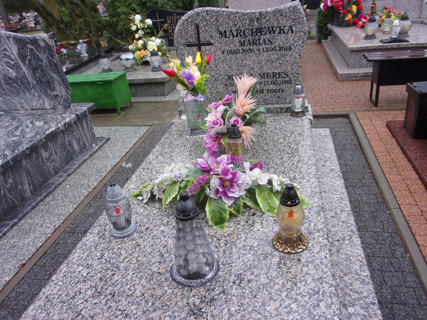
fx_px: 345
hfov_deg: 63.4
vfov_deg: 49.7
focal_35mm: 28
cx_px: 214
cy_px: 160
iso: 80
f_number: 3.9
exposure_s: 1/80
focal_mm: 5.1
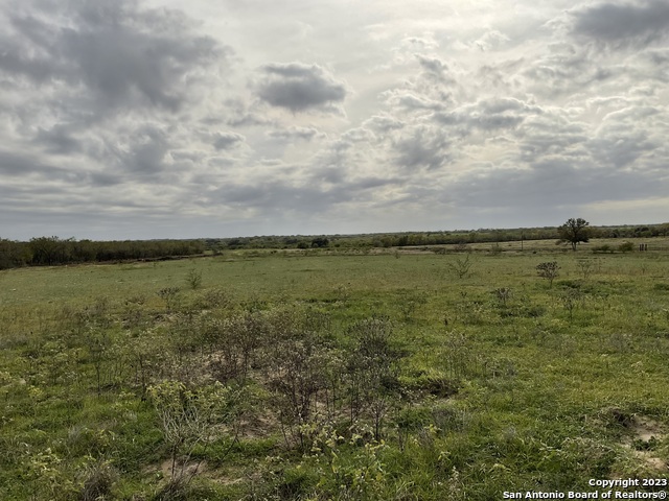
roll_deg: +1.2
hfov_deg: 61.7
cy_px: 250
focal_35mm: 29
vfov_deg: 48.2
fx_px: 560
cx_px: 334
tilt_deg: -3.0
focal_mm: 3
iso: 20
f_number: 1.8
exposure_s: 1/5814
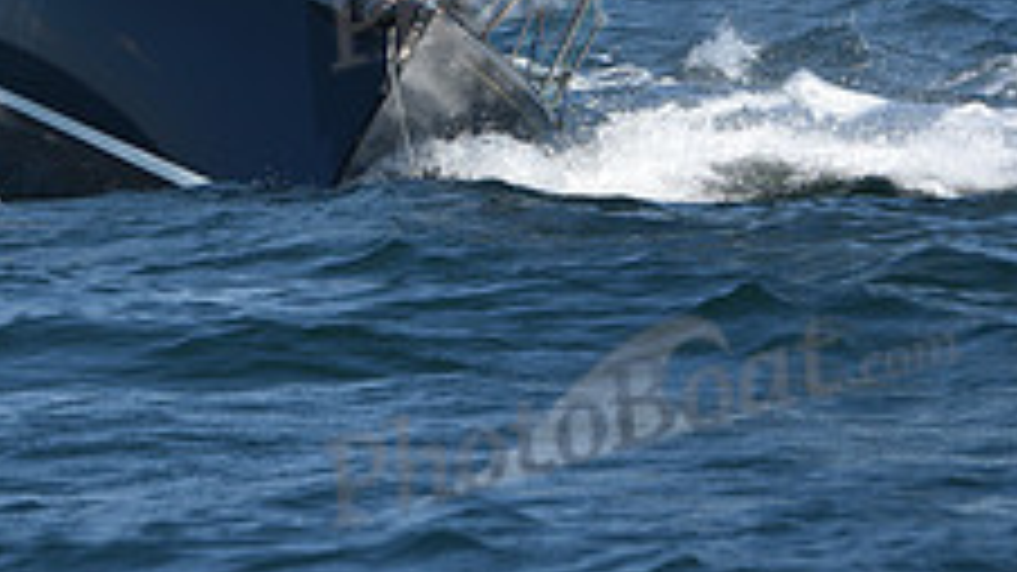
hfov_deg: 5.0
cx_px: 94
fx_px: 11620
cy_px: -218
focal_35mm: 431
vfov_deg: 2.8
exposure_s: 1/1000
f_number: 8
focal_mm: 160
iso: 200
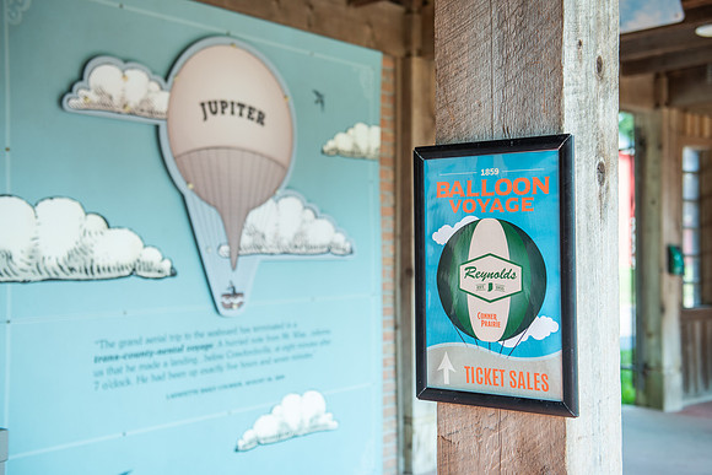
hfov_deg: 42.9
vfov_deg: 29.4
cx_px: 363
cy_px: 238
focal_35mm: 46
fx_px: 906
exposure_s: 1/200
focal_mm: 44
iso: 200
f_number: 3.2
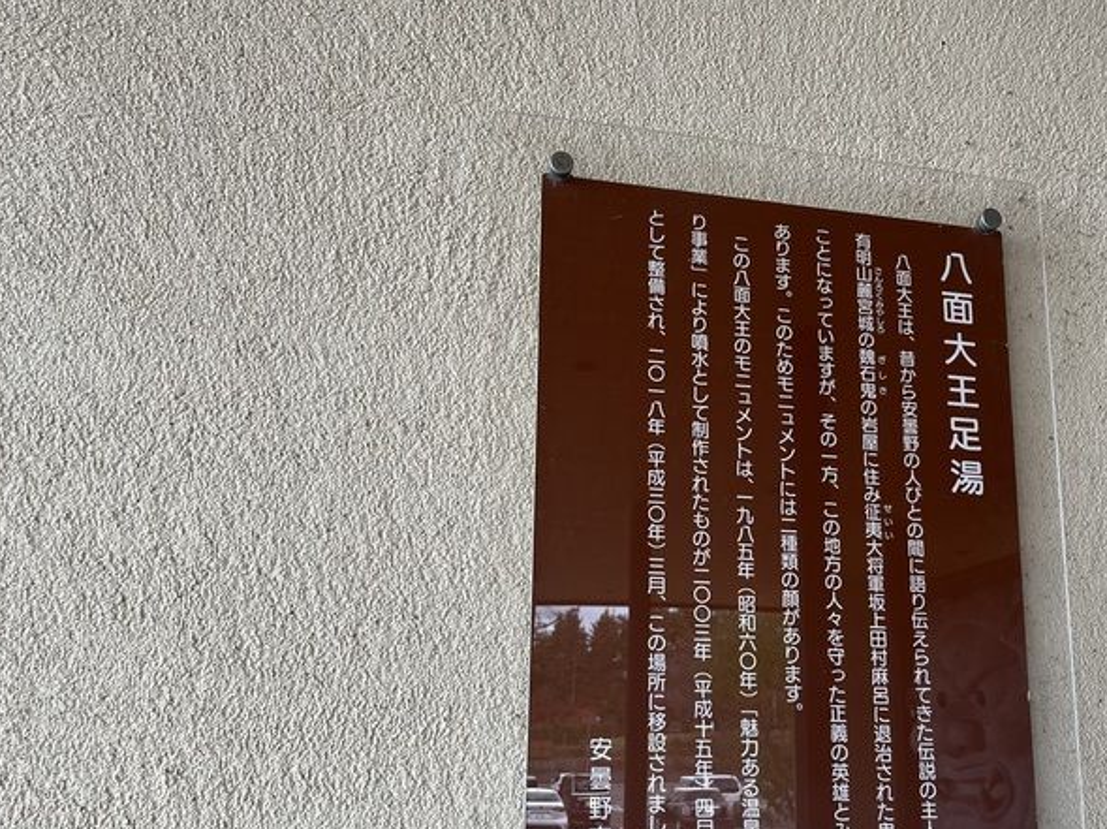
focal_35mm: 36
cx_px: 621
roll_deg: +0.1
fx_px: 1151
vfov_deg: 39.4
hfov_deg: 51.3
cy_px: 508
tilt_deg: +11.8
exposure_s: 1/122
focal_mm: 5.1
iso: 80
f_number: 1.6
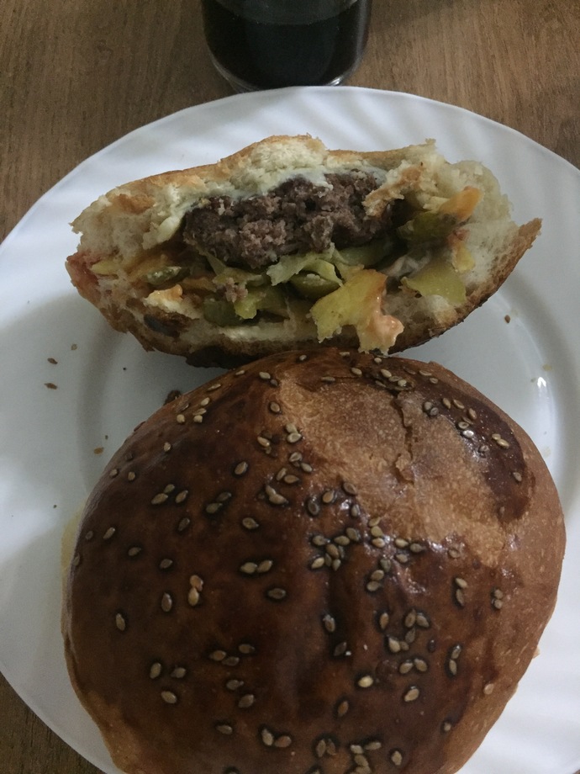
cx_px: 290
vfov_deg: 61.7
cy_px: 387
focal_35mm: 29
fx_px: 648
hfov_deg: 48.2
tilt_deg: -67.4
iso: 400
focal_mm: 4.15
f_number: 2.2
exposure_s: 1/17
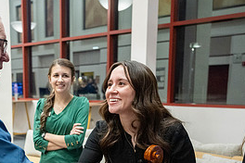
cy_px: 159
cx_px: 43
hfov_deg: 34.9
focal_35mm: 55
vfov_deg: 23.7
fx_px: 374
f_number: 2.8
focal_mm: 25
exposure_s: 1/250
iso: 4000
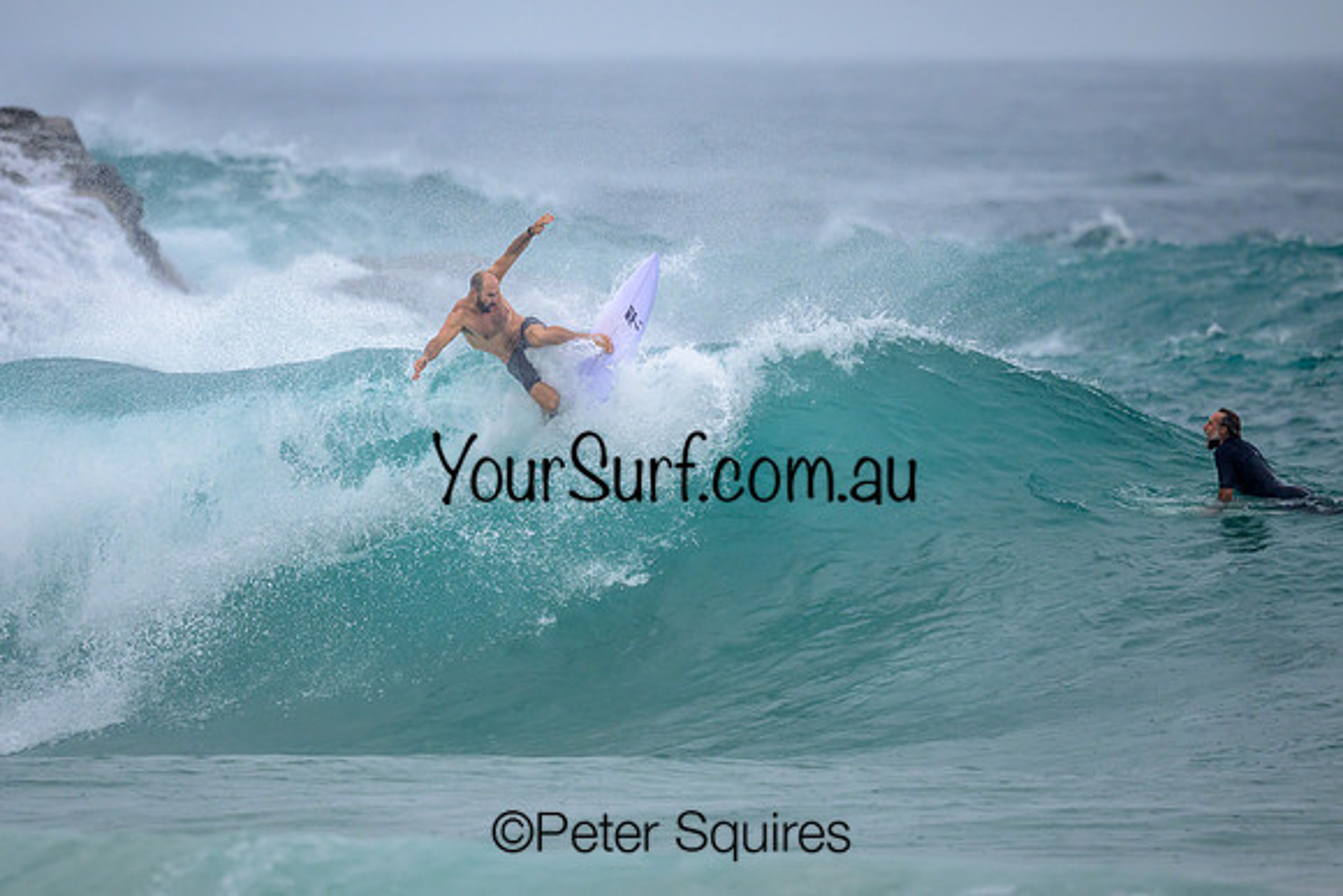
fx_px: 35445
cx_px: 546
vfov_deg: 1.4
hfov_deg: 2.2
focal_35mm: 950
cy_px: 364
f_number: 6.3
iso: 640
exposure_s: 1/2000
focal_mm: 800
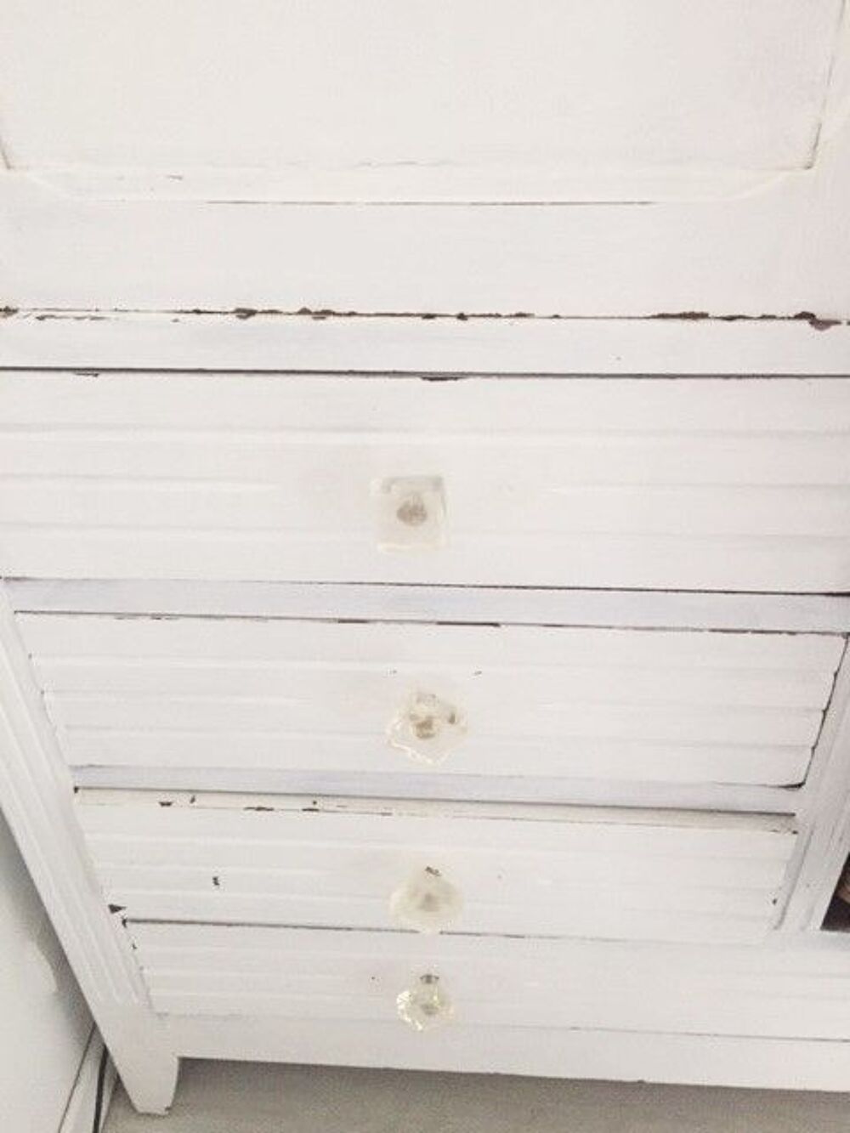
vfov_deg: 61.7
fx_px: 949
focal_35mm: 29
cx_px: 425
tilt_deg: -36.0
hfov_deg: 48.2
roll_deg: +1.9
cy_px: 566
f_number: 2.2
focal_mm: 4.15
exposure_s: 1/33
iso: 200
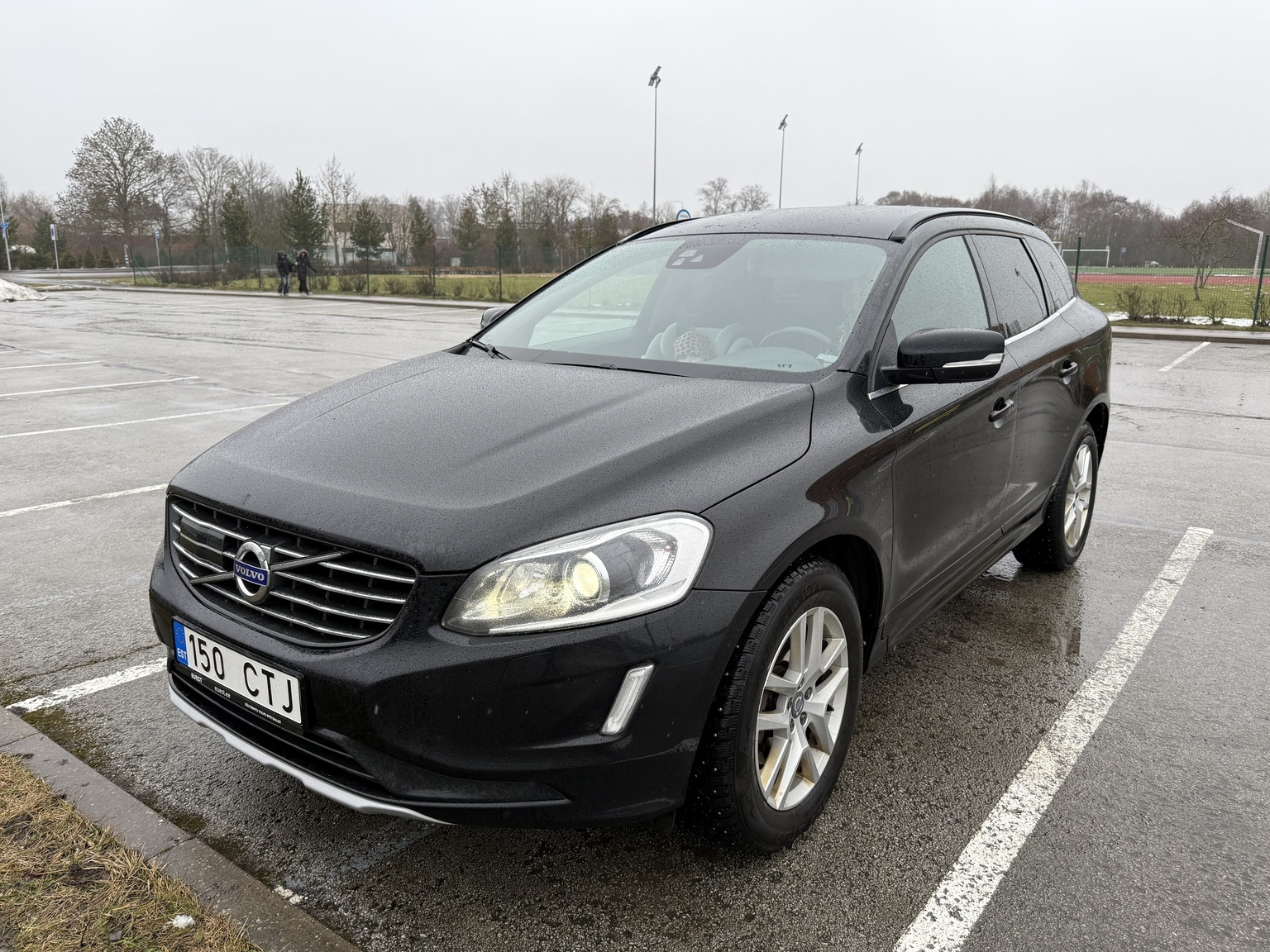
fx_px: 917
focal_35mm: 25
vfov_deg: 54.9
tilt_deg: -13.5
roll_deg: -0.6
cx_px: 637
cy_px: 484
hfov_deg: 69.4
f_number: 1.78
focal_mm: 6.76
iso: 100
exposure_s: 1/219
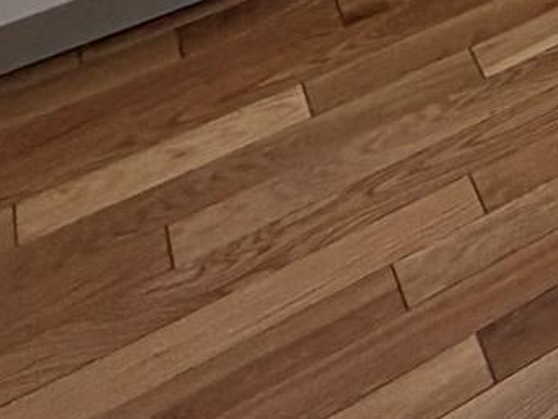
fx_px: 1355
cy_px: -717
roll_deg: -0.4
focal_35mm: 84
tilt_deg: -10.5
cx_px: 1316
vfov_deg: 12.1
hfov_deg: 14.9
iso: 125
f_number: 2.2
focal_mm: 2.22
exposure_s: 1/120
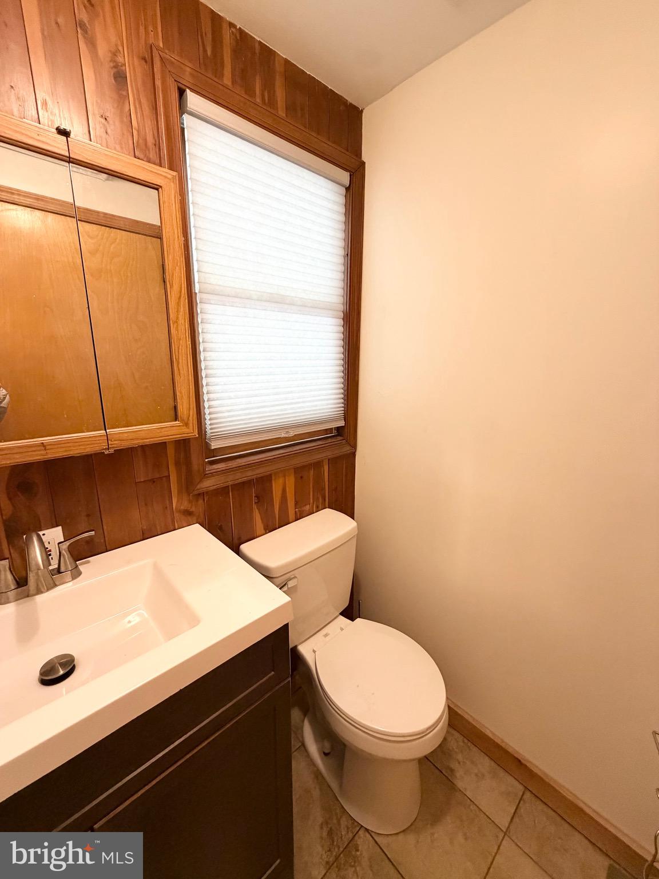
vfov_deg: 102.1
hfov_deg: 85.7
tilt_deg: -12.7
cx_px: 330
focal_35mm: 14
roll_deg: -0.4
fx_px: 355
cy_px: 440
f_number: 2.2
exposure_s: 1/60
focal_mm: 2.22
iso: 320
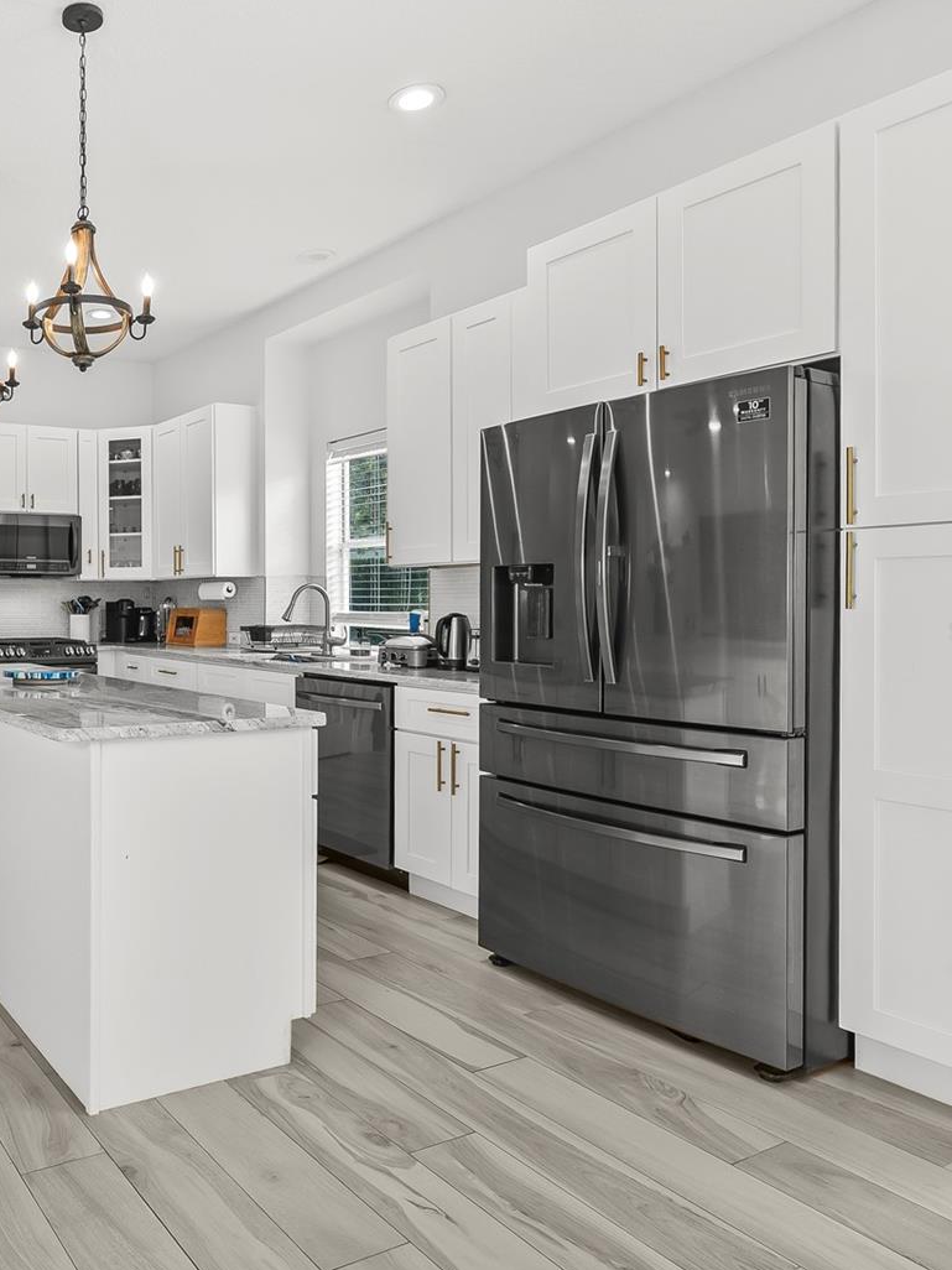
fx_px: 880
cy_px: 630
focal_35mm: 24
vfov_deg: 71.6
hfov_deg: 49.6
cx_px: 71
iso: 100
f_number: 8
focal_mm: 16
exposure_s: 1/2
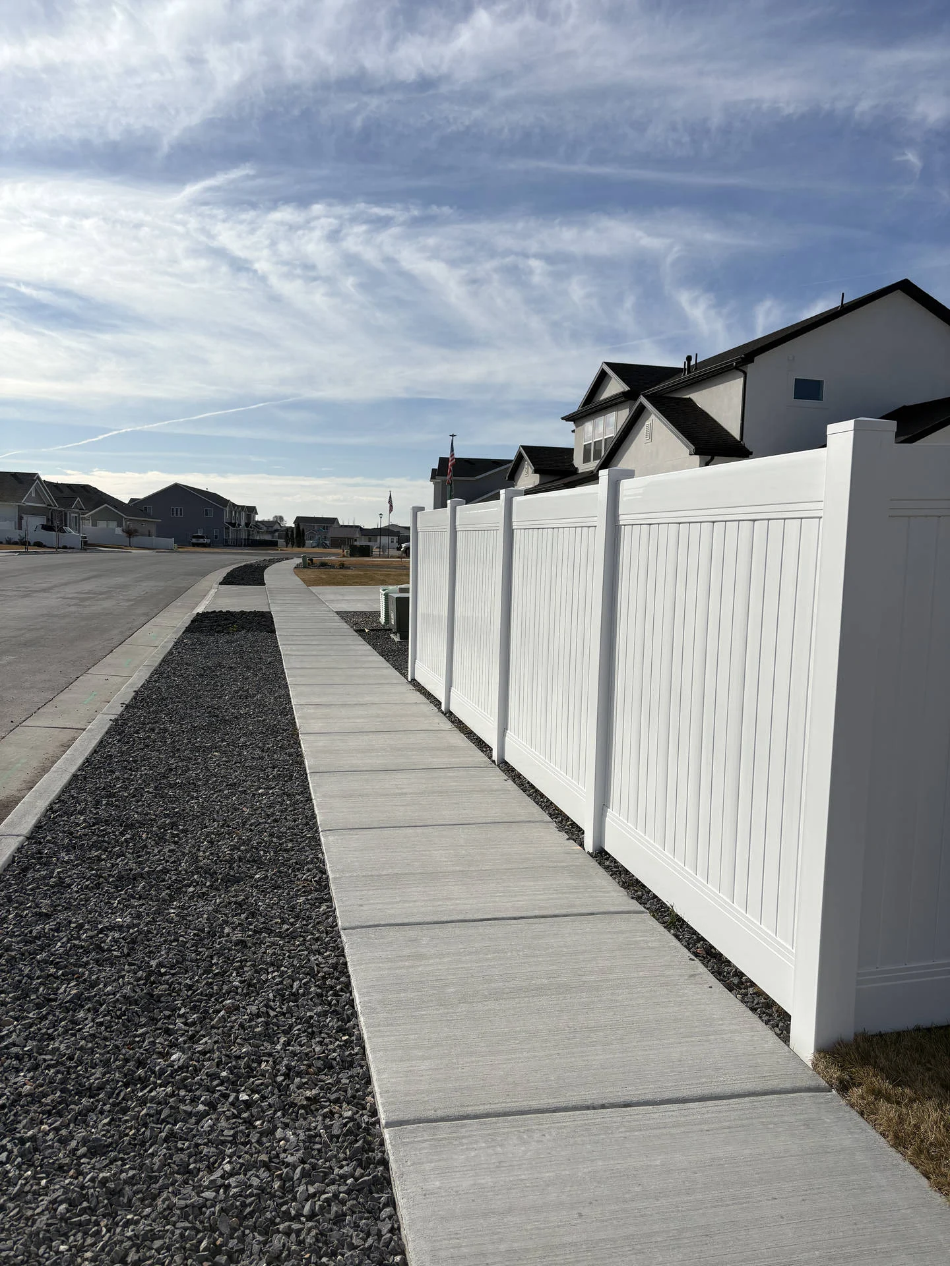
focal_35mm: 26
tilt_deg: -4.9
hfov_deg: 53.1
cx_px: 475
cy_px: 633
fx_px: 951
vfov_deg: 67.3
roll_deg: -2.4
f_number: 1.6
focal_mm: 5.96
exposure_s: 1/8850
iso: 50
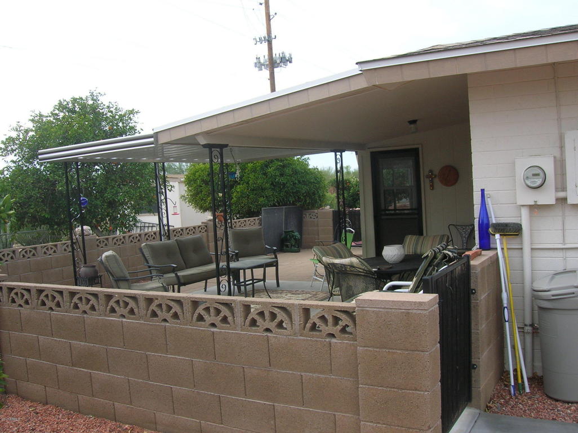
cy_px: 216
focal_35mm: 34
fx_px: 567
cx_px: 289
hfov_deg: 54.0
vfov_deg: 41.7
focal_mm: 5.7
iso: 50
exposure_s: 1/166
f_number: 4.9
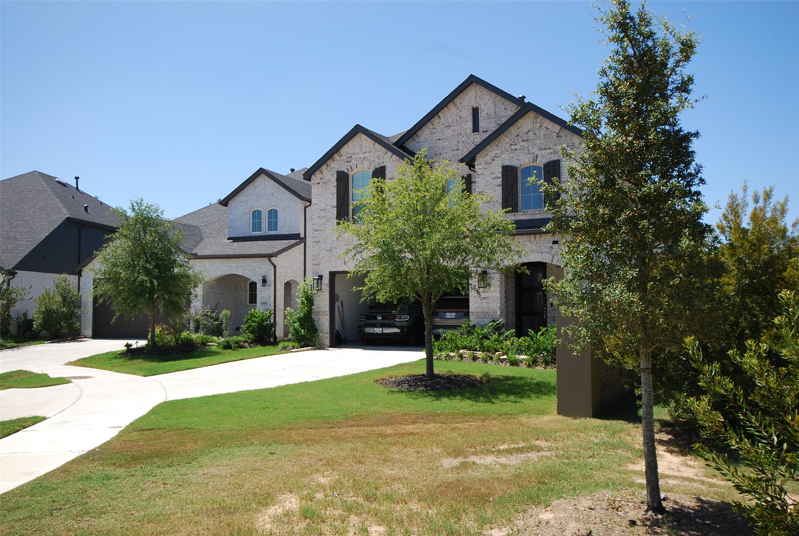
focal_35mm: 30
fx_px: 667
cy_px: 268
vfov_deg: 43.8
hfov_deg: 61.8
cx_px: 400
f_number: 7.1
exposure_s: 1/200
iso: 100
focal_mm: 20
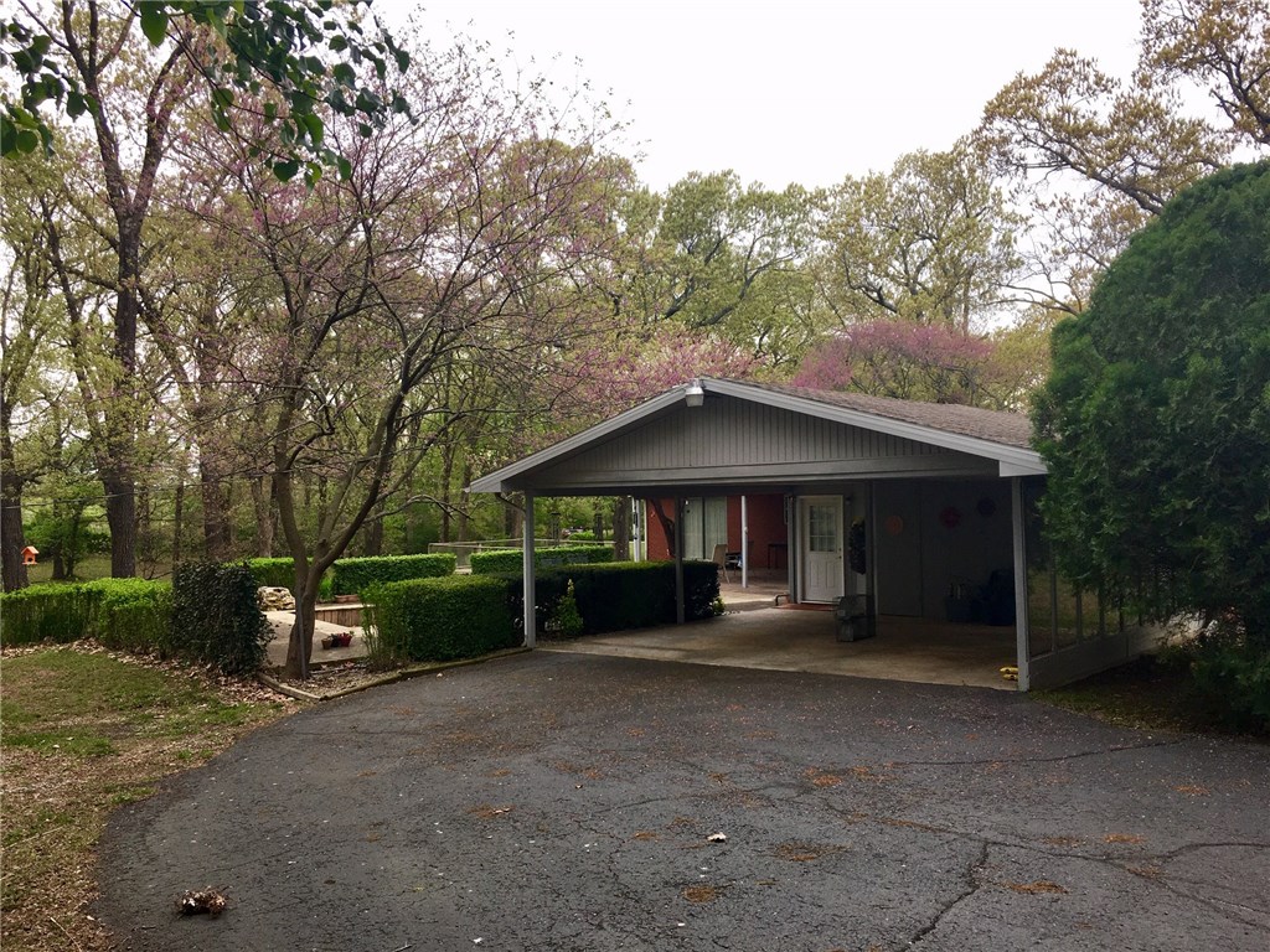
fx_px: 1064
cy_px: 476
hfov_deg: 61.7
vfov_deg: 48.2
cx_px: 635
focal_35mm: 29
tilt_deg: +1.0
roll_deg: -0.1
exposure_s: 1/60
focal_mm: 4.15
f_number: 2.2
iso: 32
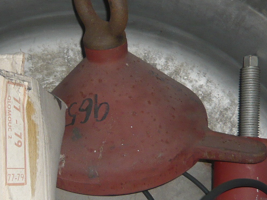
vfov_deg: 20.4
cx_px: 112
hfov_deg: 27.0
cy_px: 106
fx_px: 555
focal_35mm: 72
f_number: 2.8
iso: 100
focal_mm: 4.6
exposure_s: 1/30
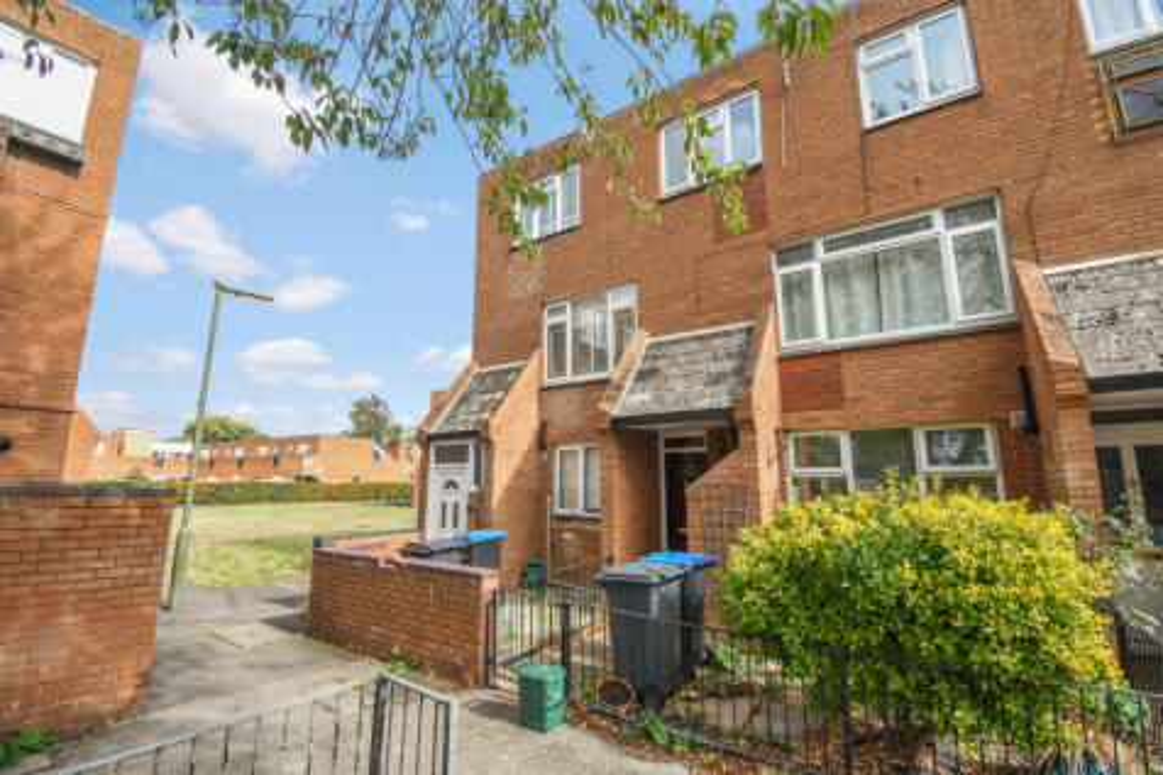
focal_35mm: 15
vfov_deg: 77.3
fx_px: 484
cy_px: 388
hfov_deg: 100.4
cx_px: 582
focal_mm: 10
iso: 200
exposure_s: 1/160
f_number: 8
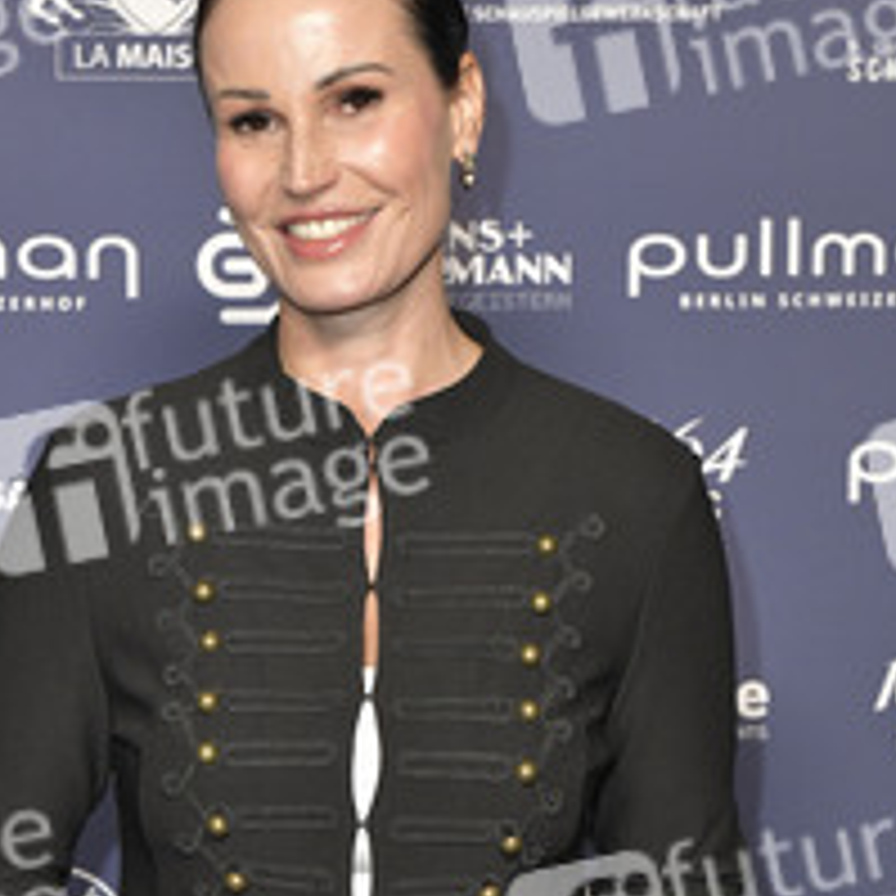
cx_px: 329
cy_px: 693
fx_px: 2753
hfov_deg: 18.5
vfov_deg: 18.3
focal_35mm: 94
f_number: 6.3
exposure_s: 1/250
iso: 2000
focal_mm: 55
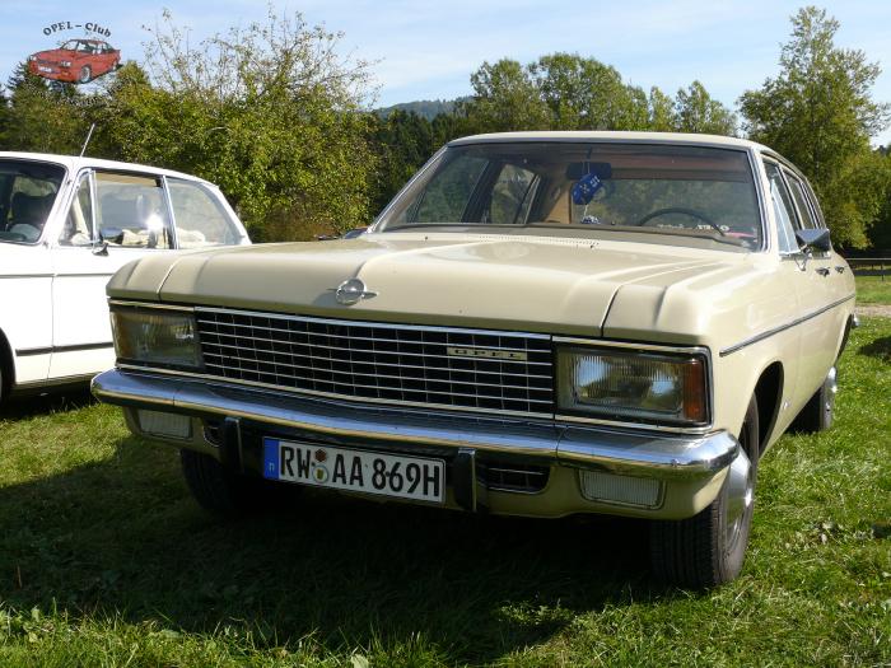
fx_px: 1081
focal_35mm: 42
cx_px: 446
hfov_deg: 44.8
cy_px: 334
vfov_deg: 34.3
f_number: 5.6
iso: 100
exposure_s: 1/320
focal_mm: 8.9
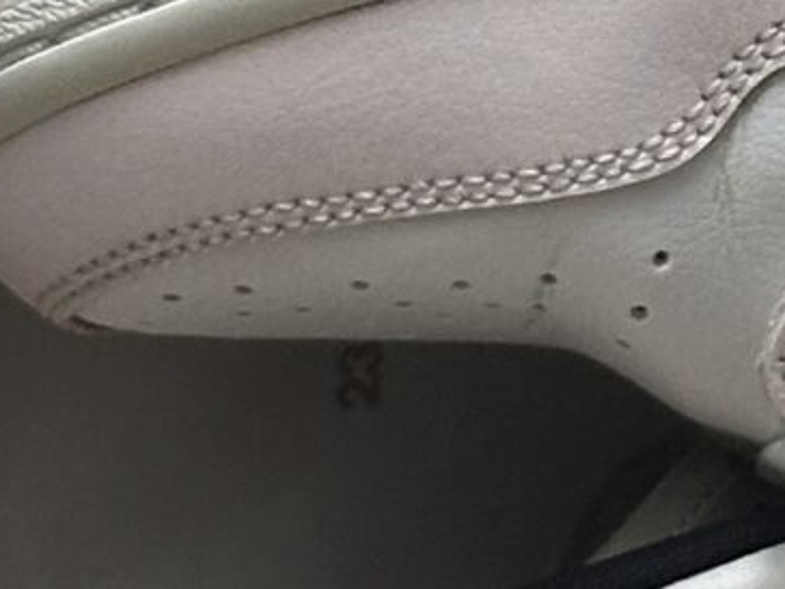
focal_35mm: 338
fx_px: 7665
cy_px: -291
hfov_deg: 5.8
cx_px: 1247
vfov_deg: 4.4
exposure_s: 1/50
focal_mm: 6.86
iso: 160
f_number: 1.78
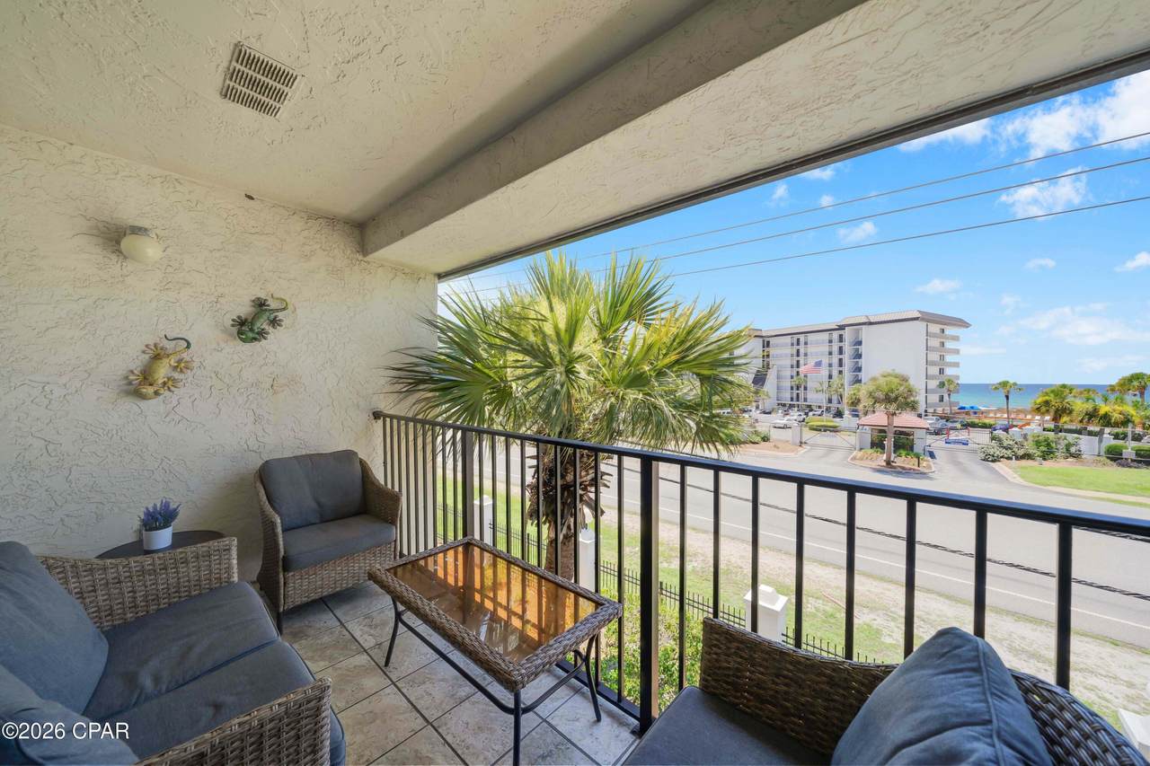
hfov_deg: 112.6
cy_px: 383
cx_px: 575
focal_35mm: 12
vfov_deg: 90.0
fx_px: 383
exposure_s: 1/400
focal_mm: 12
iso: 100
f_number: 5.6
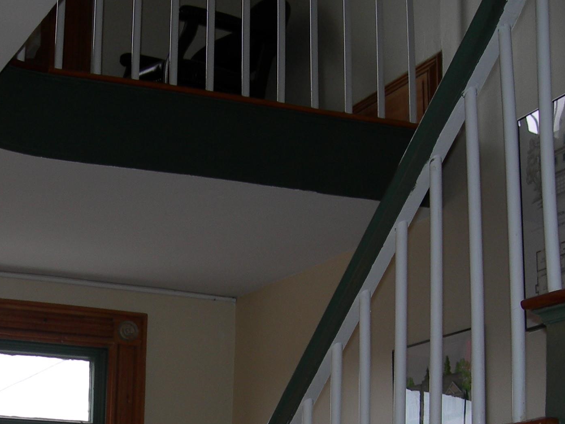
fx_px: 1371
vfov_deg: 17.0
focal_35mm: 84
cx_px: 100
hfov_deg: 22.9
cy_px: 455
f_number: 2.8
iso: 50
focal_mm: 7.8
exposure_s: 1/60
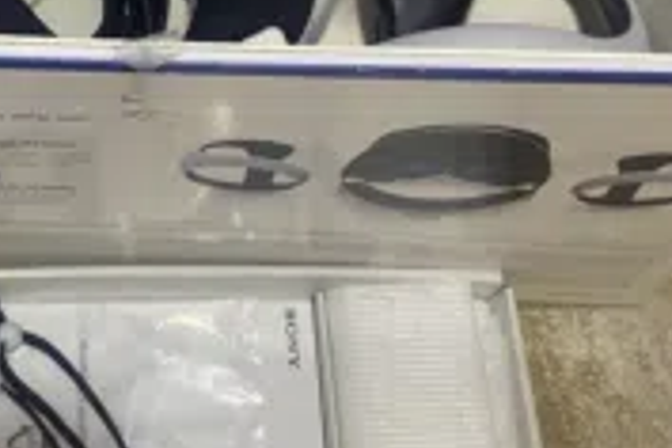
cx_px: 129
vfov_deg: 22.2
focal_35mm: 61
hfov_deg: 32.0
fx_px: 1139
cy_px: 152
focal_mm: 4.25
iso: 125
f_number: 1.8
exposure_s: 1/50
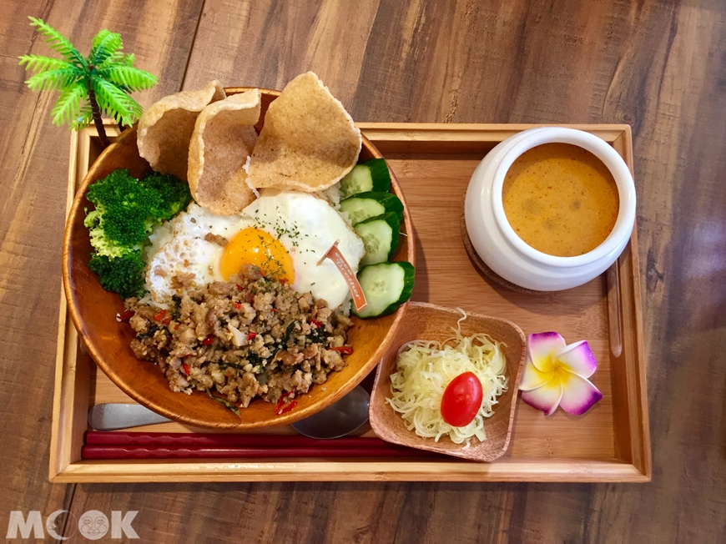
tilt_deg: -80.7
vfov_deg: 48.2
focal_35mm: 29
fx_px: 608
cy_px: 272
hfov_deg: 61.7
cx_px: 363
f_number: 2.2
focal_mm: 4.15
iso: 40
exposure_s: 1/30
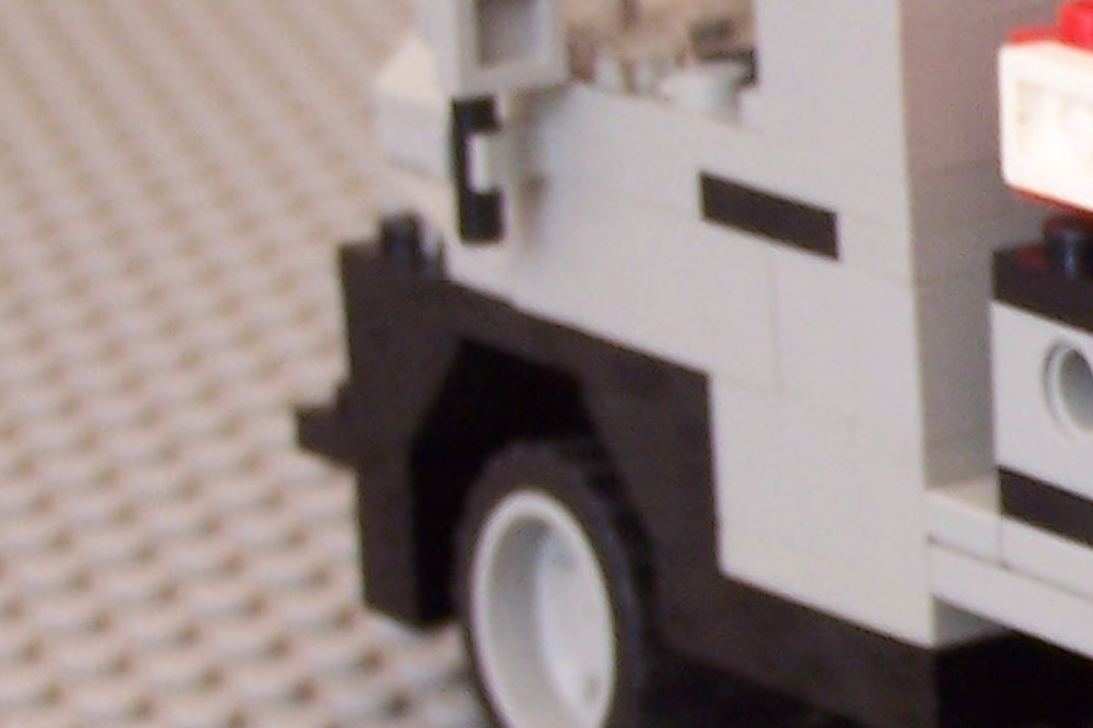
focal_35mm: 262
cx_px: 1852
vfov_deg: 5.2
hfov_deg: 7.7
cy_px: 362
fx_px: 7954
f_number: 3.2
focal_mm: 10.7
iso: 100
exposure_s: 1/45
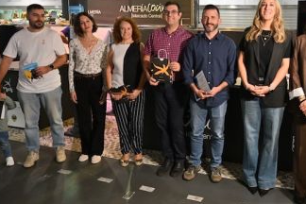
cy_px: 76
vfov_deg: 35.7
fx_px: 314
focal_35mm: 37
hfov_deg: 51.3
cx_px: 192
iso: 1800
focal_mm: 24
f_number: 4
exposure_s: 1/125
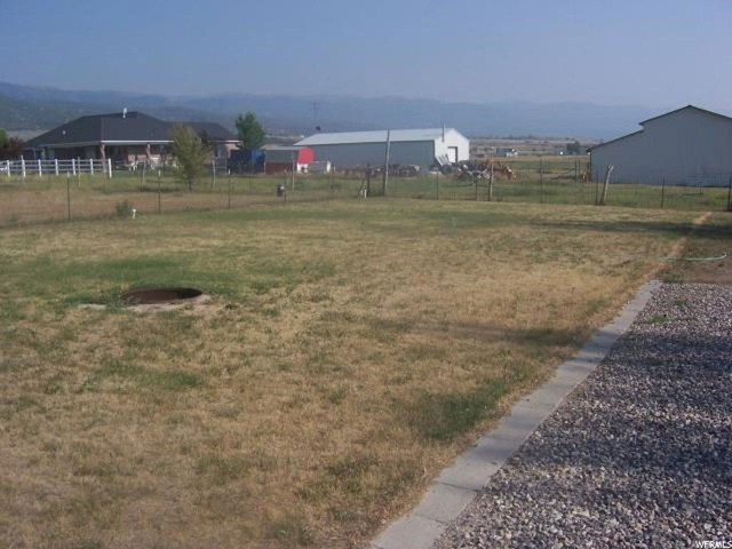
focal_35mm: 36
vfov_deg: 39.7
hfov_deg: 51.4
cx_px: 366
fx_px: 761
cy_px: 274
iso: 80
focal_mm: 6.2
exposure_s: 1/640
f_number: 4.5
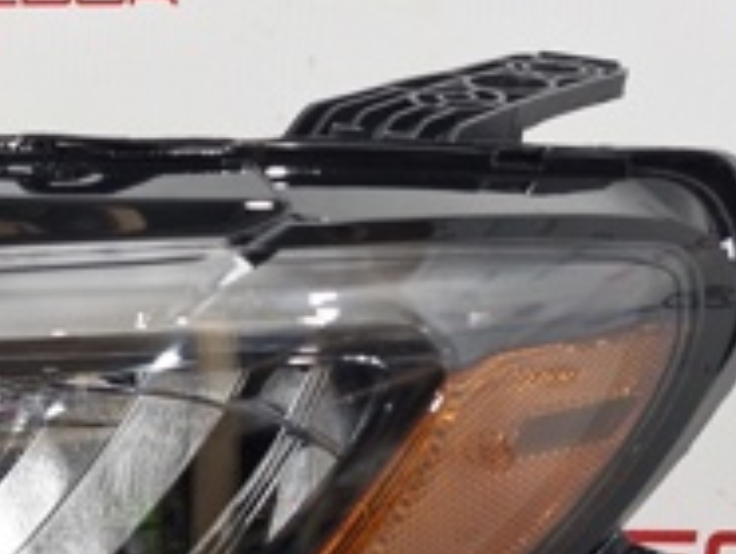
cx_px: -297
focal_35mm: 79
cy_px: 435
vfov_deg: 18.5
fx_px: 1682
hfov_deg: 21.5
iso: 250
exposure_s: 1/100
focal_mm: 5.54
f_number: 1.8
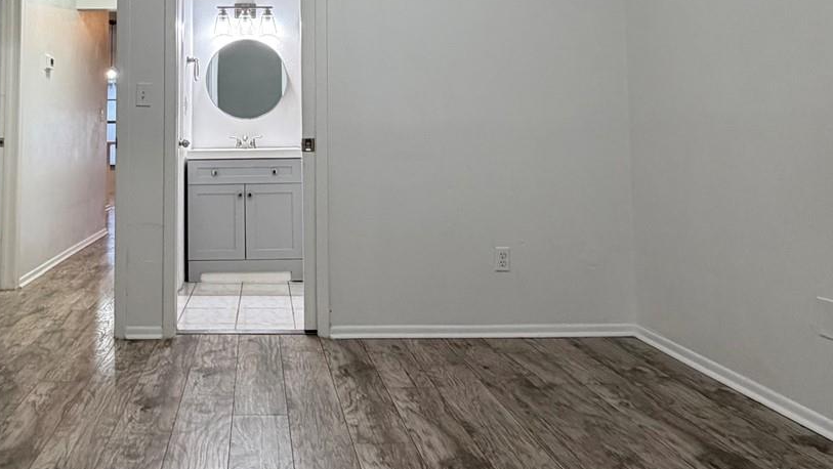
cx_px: 267
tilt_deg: +3.6
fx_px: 663
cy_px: 99
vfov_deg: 37.7
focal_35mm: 30
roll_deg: -0.2
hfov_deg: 62.4
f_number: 2.2
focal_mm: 2.22
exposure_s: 1/60
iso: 320
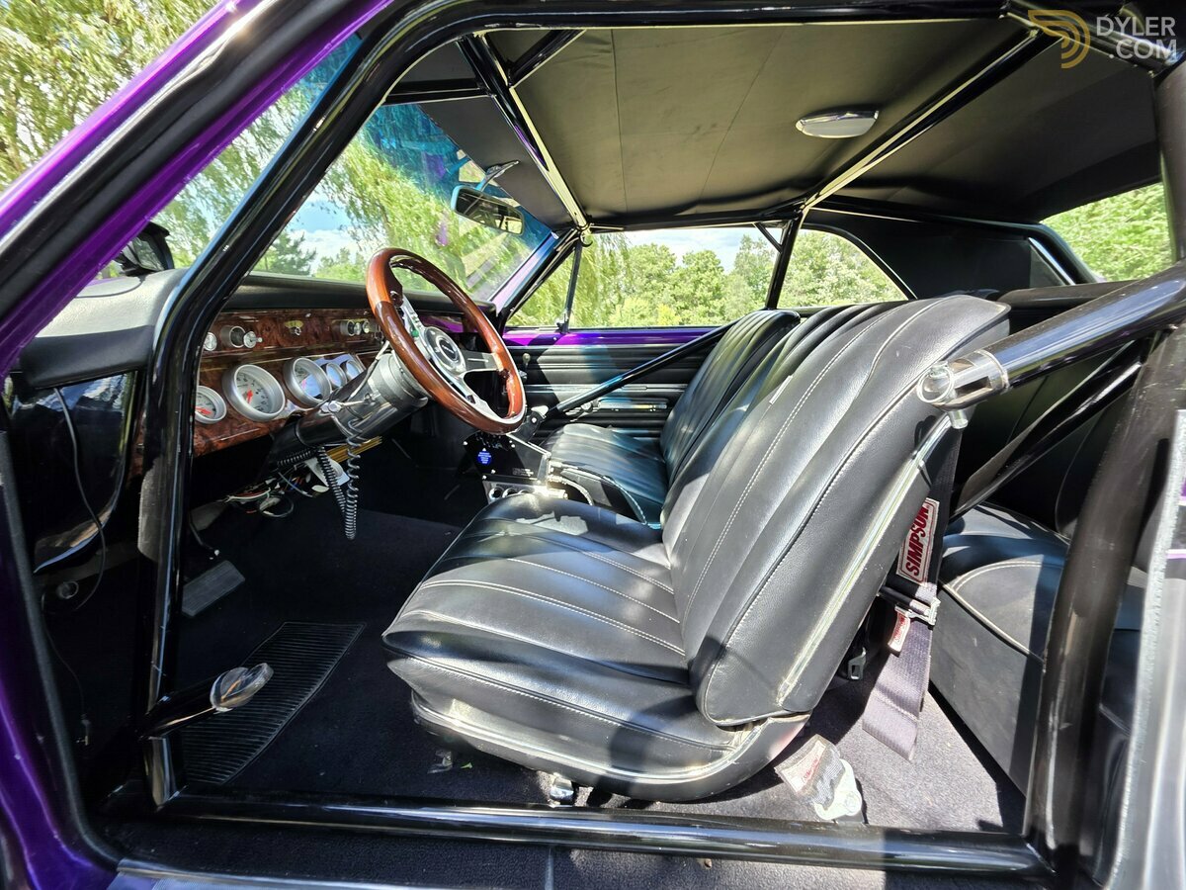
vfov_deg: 89.9
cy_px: 445
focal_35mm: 13
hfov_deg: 106.2
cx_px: 593
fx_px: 445
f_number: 1.9
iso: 20
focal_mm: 2.2
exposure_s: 1/85.8
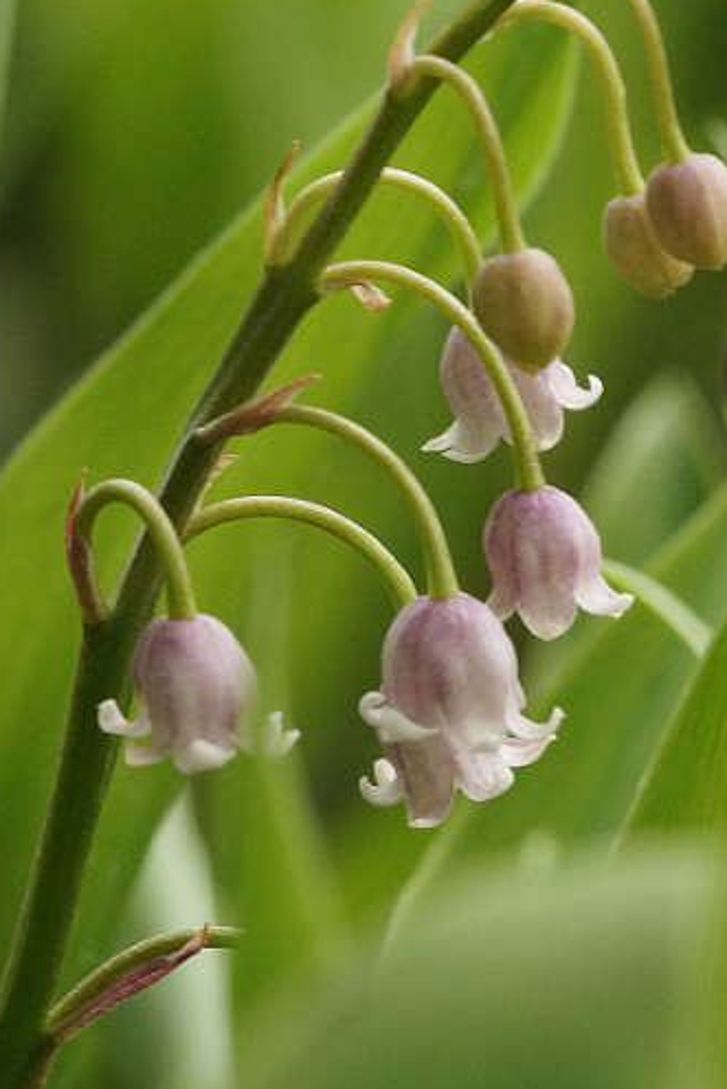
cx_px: 521
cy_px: 430
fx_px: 10987
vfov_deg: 5.7
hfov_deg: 3.8
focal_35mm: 363
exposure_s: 1/160
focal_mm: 100
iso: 1000
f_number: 8
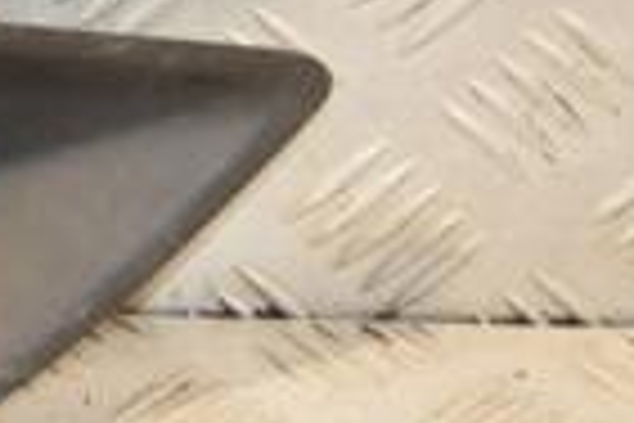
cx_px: -513
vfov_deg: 4.8
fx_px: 5056
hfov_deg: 7.0
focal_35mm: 287
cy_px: 81
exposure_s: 1/200
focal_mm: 45
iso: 800
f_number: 6.3
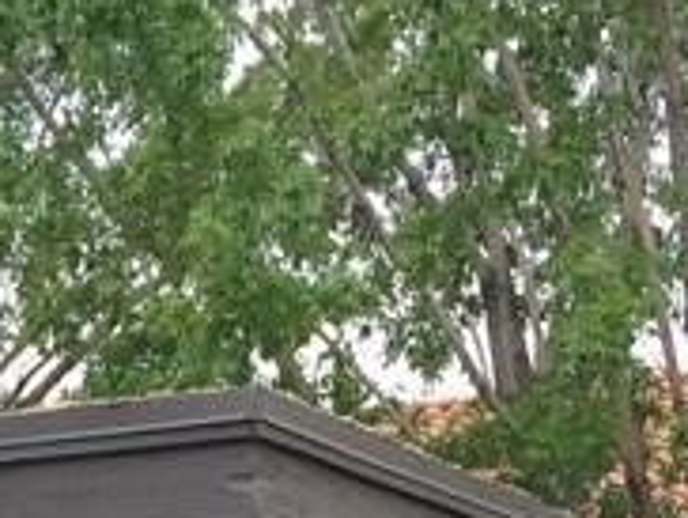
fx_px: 3244
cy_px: 1437
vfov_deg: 8.1
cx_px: -95
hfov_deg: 11.9
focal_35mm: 163
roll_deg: +0.0
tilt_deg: -6.0
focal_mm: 4.15
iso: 32
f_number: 2.2
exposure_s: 1/989
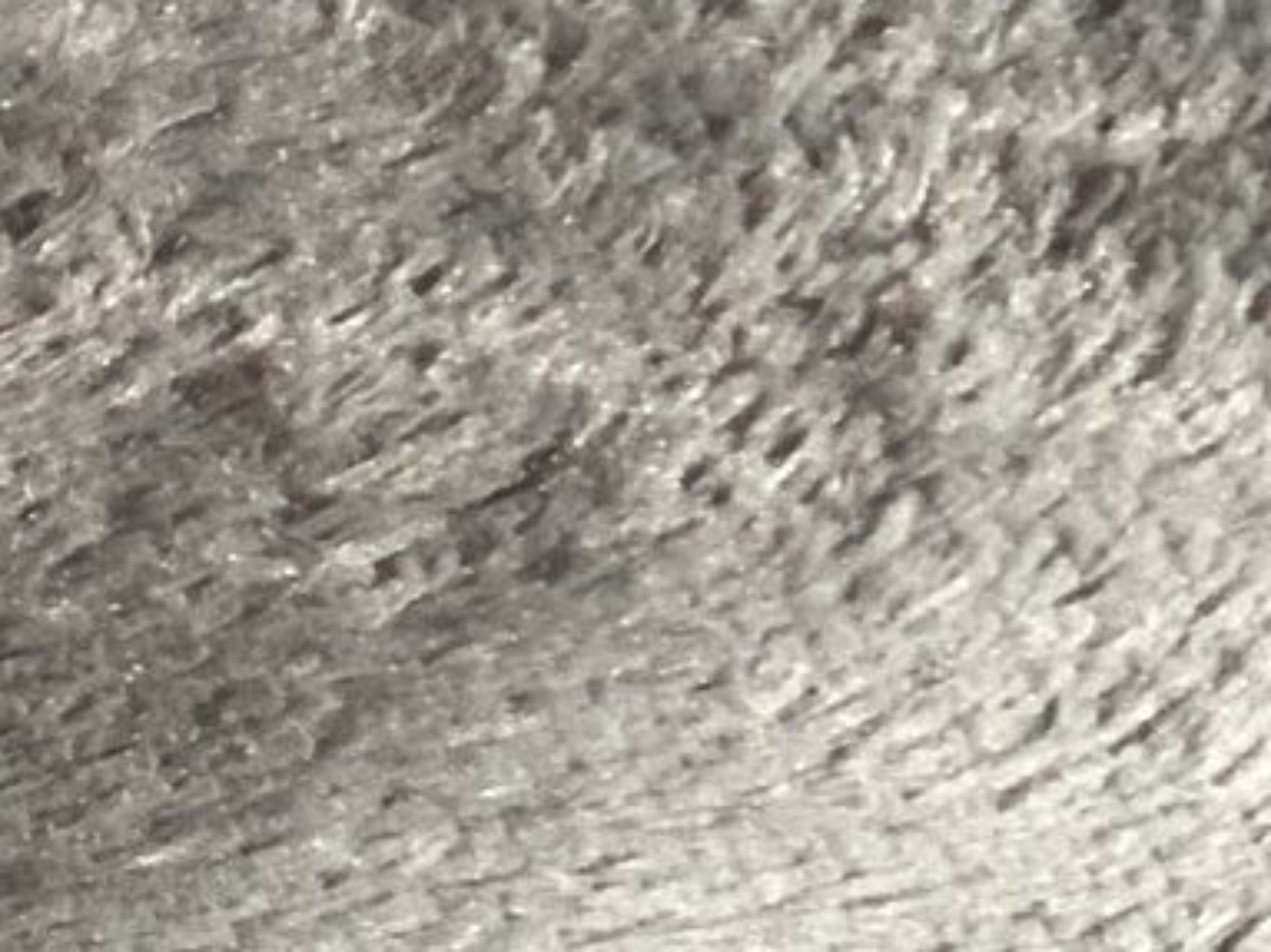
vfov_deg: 7.5
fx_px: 7121
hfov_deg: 8.6
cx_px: -2499
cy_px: -624
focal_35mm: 194
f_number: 1.8
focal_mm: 3
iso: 100
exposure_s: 1/50
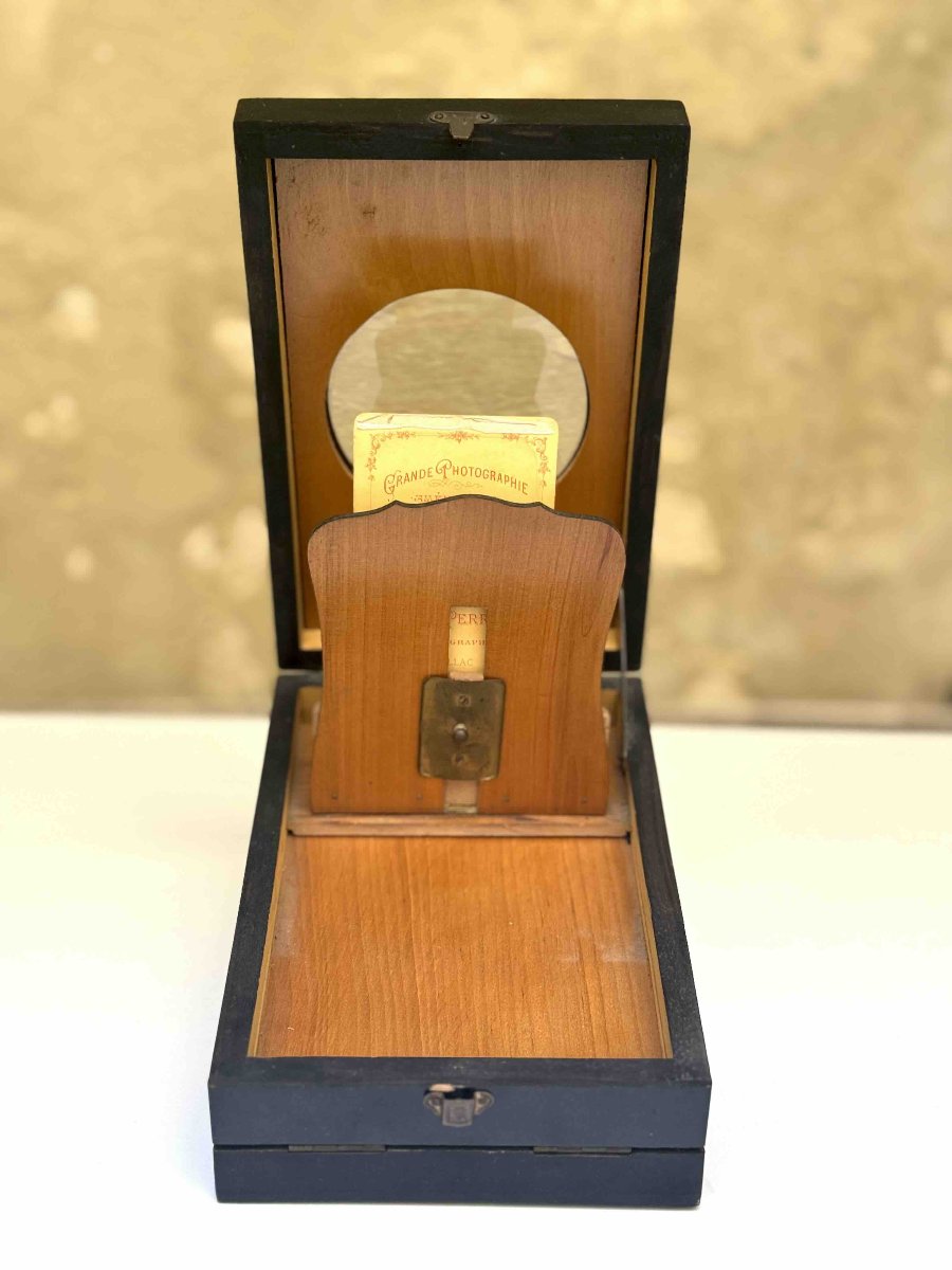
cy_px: 635
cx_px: 476
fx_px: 1760
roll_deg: +0.4
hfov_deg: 30.3
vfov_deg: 39.7
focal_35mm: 48
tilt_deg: -18.5
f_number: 1.78
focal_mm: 6.76
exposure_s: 1/63
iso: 100
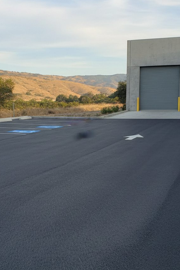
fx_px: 262
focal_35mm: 35
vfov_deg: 54.4
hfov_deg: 37.7
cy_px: 131
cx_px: 69
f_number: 1.78
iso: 659
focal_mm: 6.8
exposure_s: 1/1411
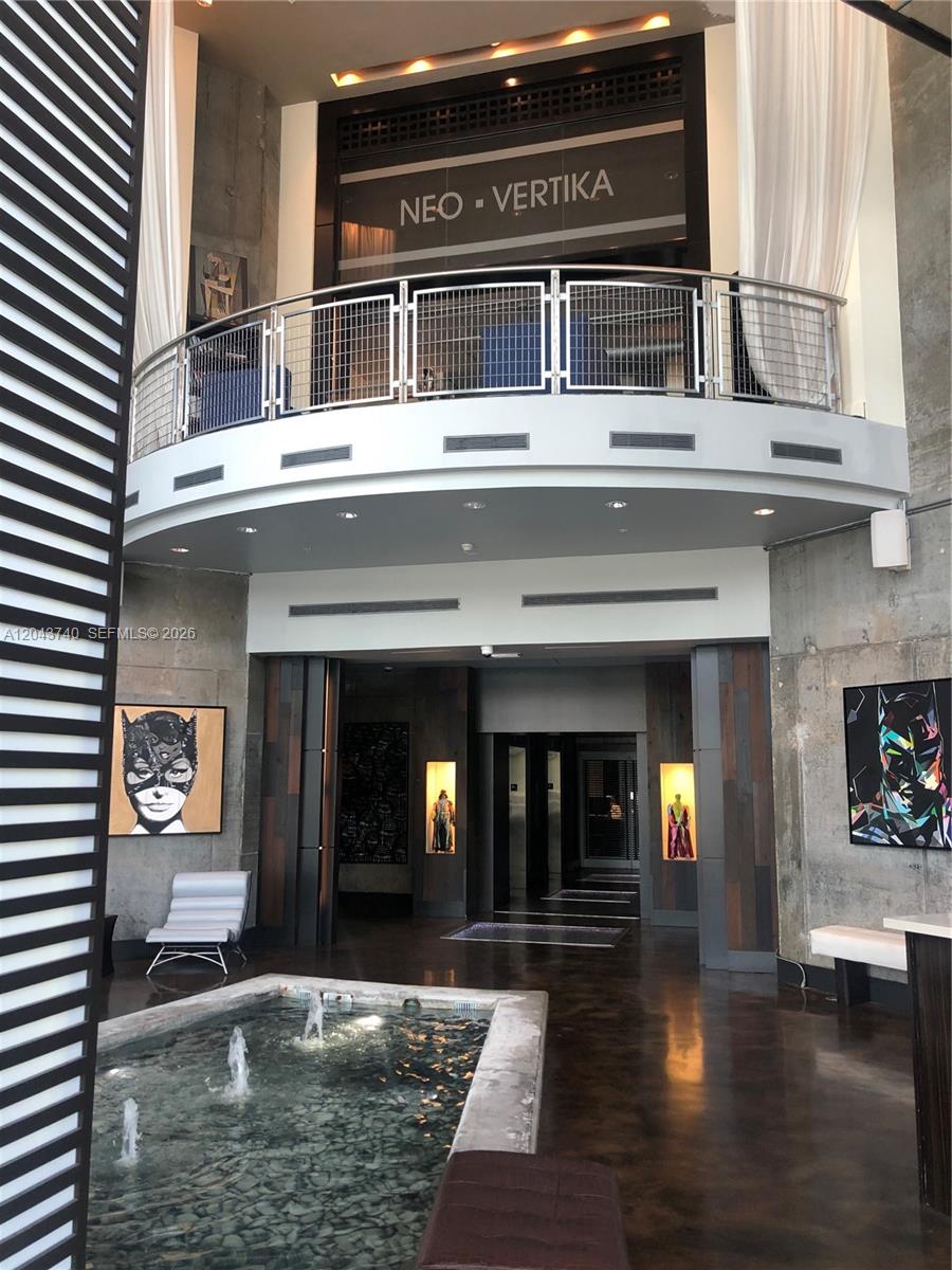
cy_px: 635
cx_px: 476
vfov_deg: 63.4
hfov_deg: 49.7
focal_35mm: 28
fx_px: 1027
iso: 32
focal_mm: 3.99
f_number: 1.8
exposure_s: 1/41
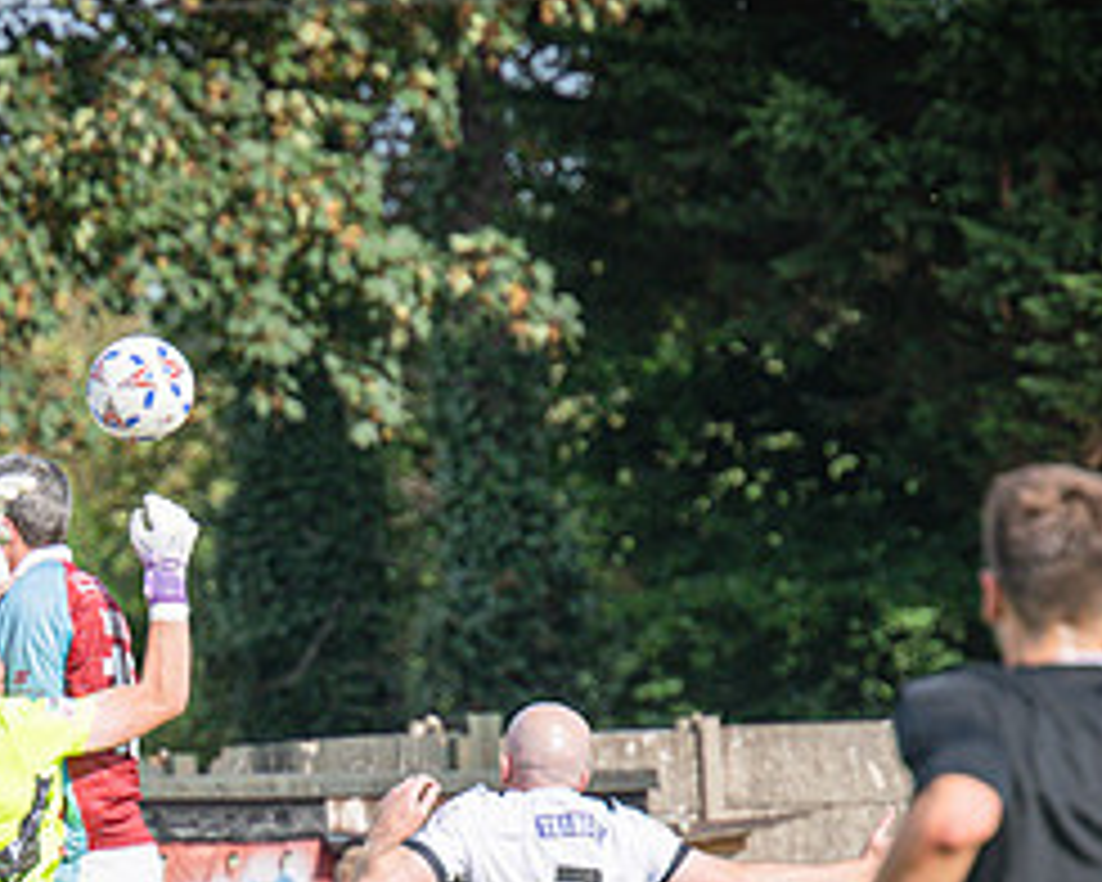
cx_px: 290
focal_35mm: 678
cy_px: 932
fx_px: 22113
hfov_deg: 2.9
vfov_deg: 2.3
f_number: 4
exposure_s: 1/1600
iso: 200
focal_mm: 175
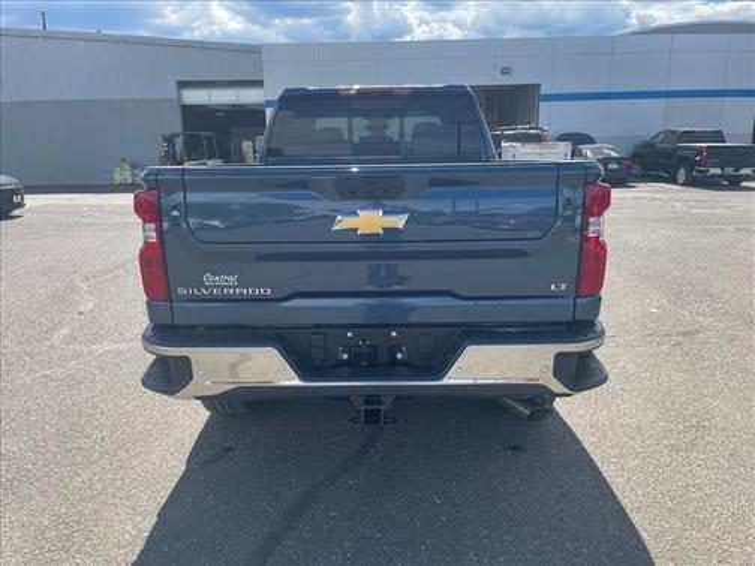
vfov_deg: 53.1
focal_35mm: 26
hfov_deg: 67.3
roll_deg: +2.3
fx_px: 567
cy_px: 283
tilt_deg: -14.5
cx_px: 378
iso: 32
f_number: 1.6
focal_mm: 4.2
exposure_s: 1/1401
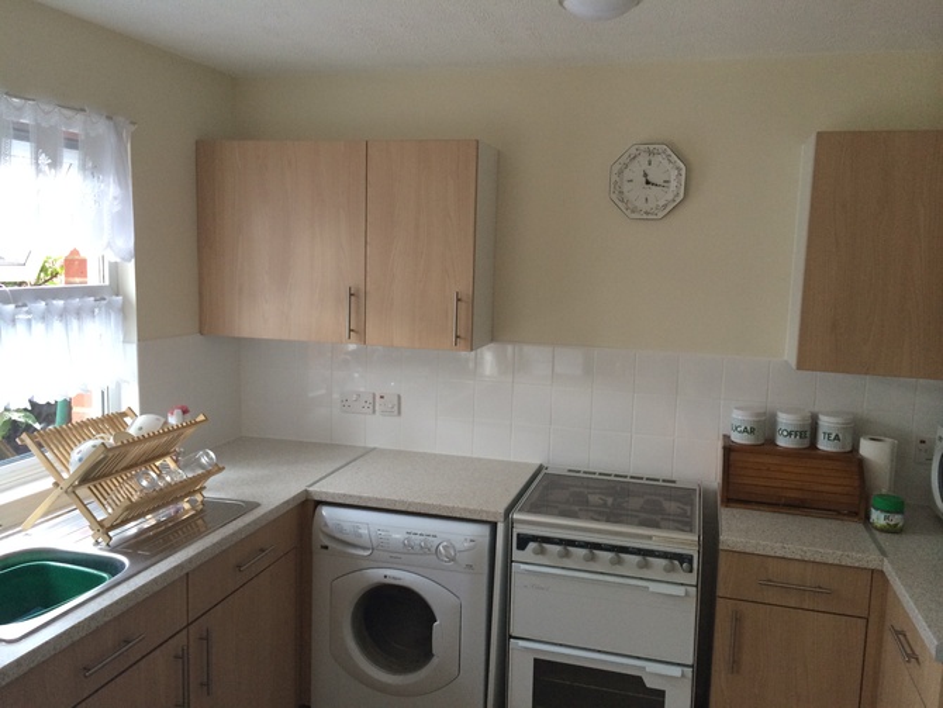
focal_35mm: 30
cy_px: 354
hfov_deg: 59.9
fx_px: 818
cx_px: 472
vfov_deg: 46.8
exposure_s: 1/30
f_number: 2.2
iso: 125
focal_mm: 4.12
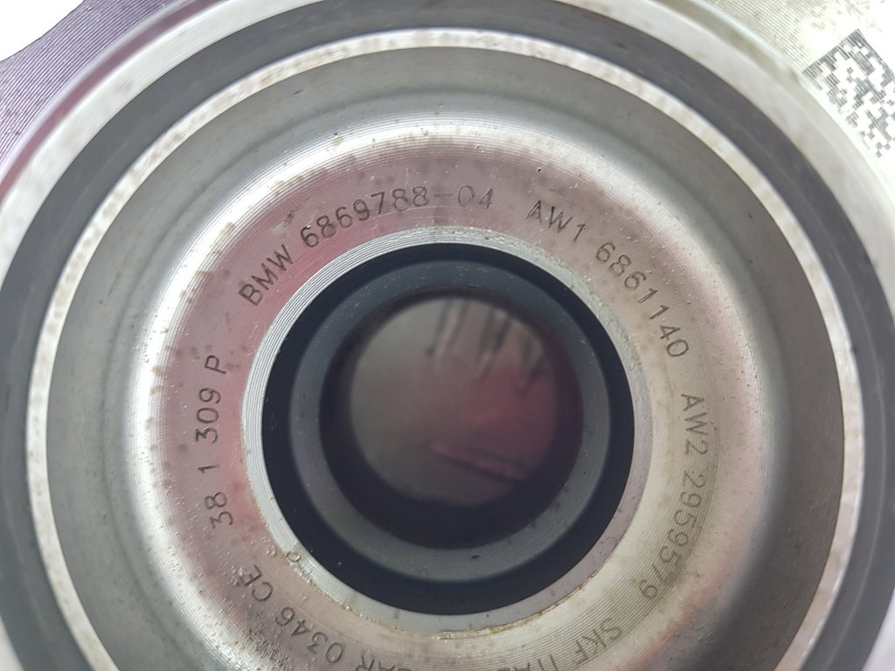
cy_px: 336
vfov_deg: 53.1
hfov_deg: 67.3
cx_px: 448
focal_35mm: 26
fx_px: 672
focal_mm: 4.2
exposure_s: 1/50
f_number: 1.7
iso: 160
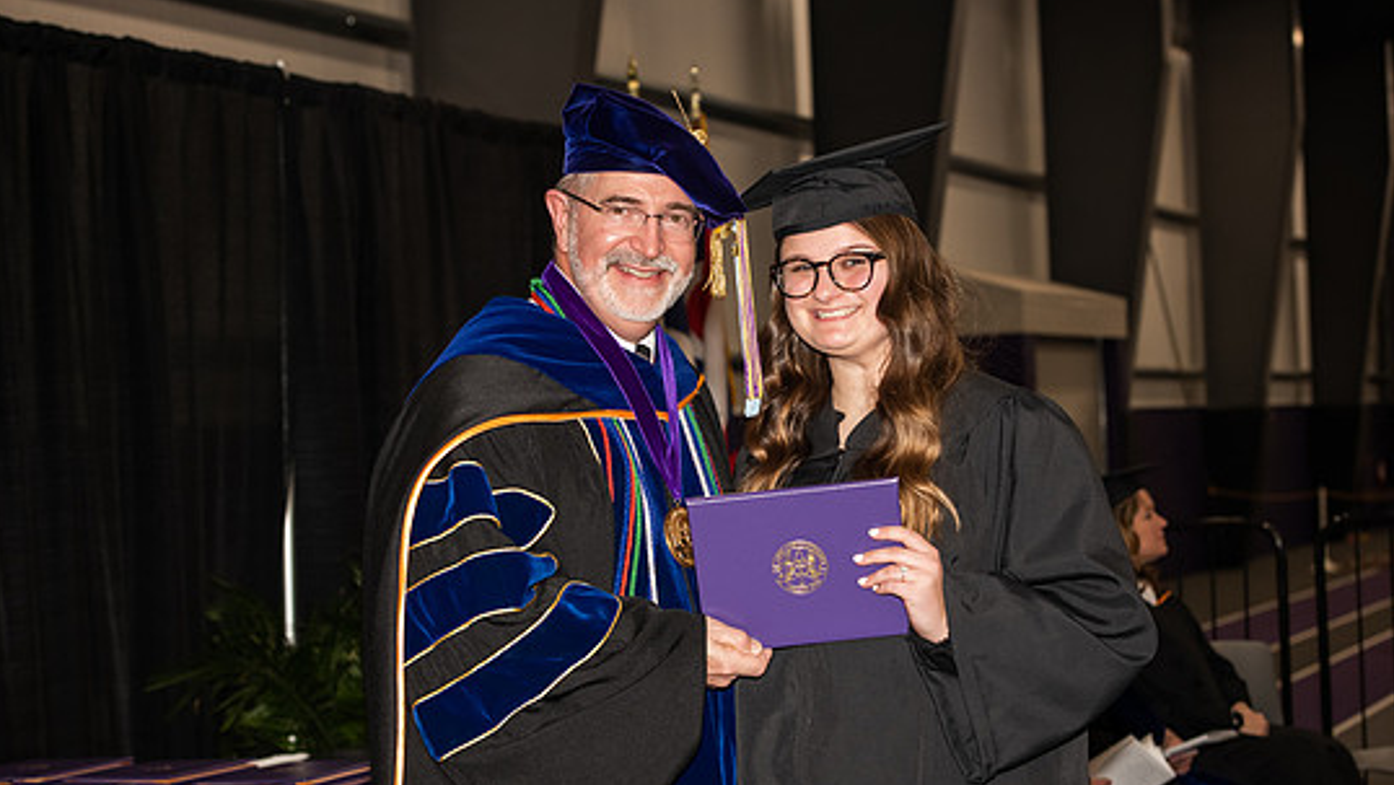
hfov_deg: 26.8
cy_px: 470
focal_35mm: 79
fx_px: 2921
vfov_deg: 15.3
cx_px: 715
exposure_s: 1/200
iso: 1000
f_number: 5.6
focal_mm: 70
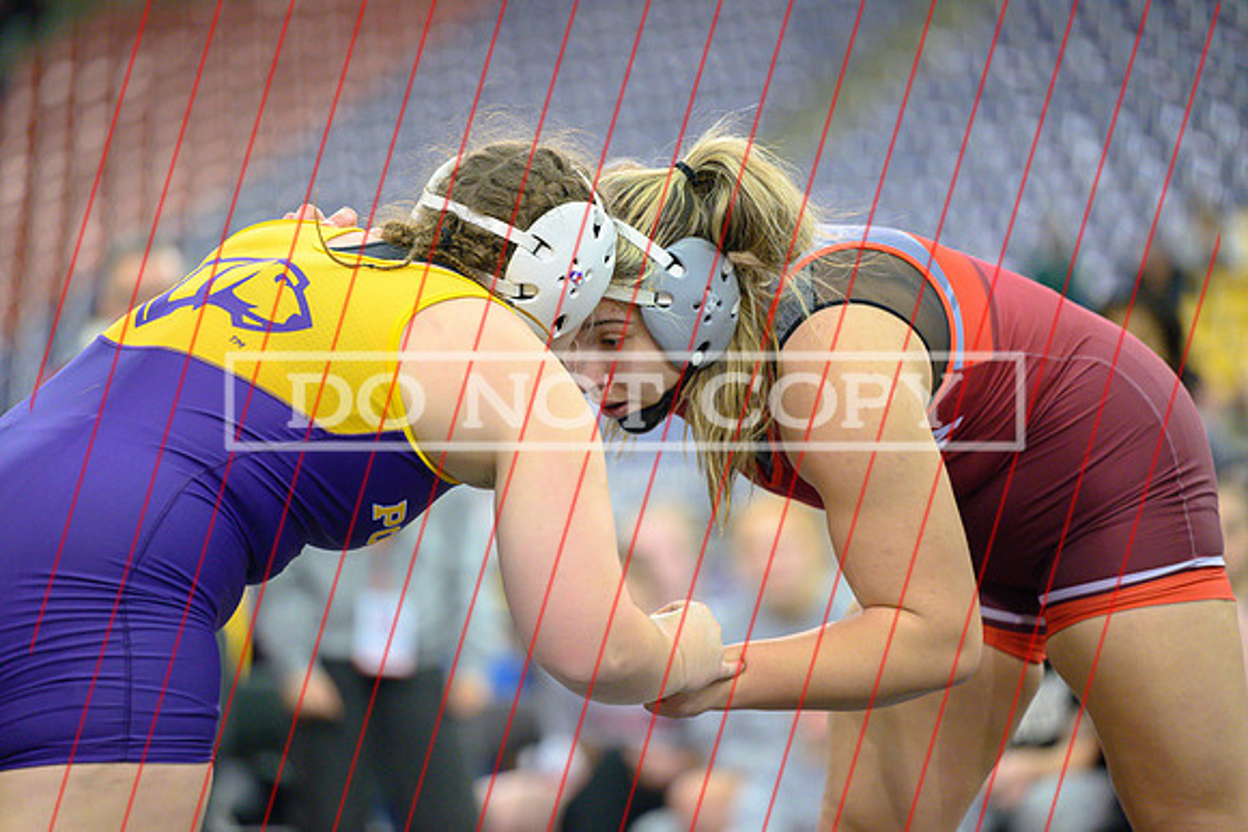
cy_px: 416
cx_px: 624
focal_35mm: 195
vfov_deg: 7.0
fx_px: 6761
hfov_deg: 10.5
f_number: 2.8
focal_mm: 195
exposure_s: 1/640
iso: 4000
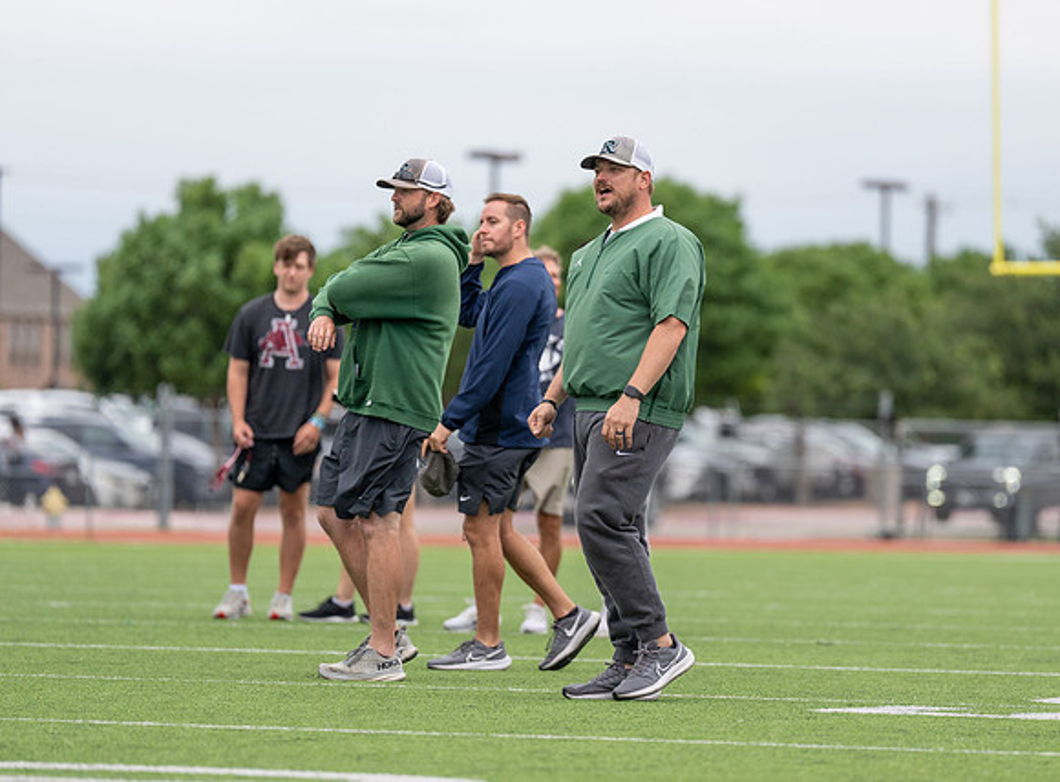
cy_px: 386
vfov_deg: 5.4
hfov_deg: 7.4
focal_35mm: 271
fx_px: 8240
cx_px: 661
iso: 250
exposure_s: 1/1250
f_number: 2.8
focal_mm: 200
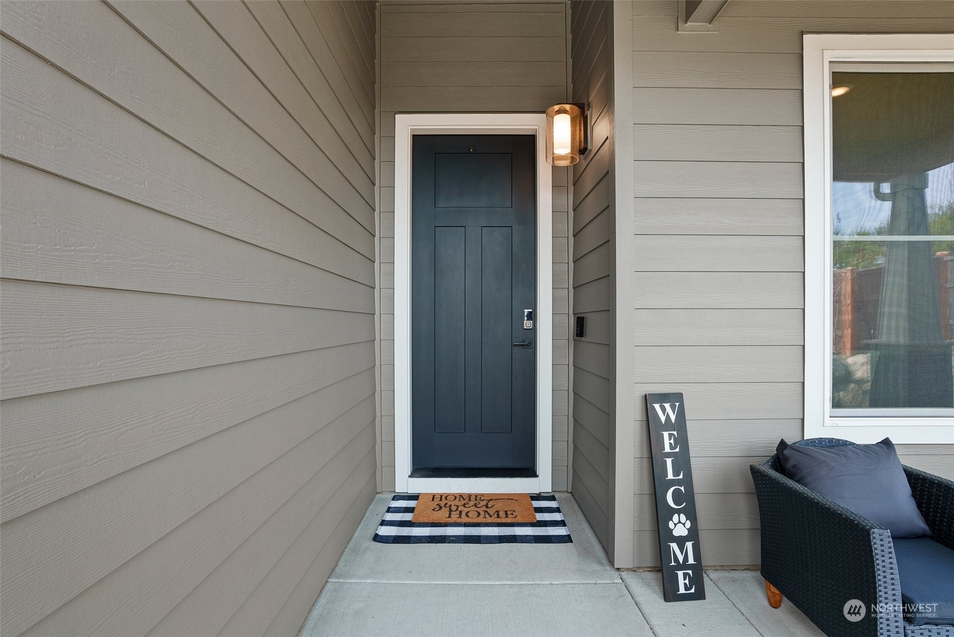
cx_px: 477
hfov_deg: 93.3
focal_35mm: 17
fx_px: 451
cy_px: 318
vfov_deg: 70.5
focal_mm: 17
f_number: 8
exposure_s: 1/20
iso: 500
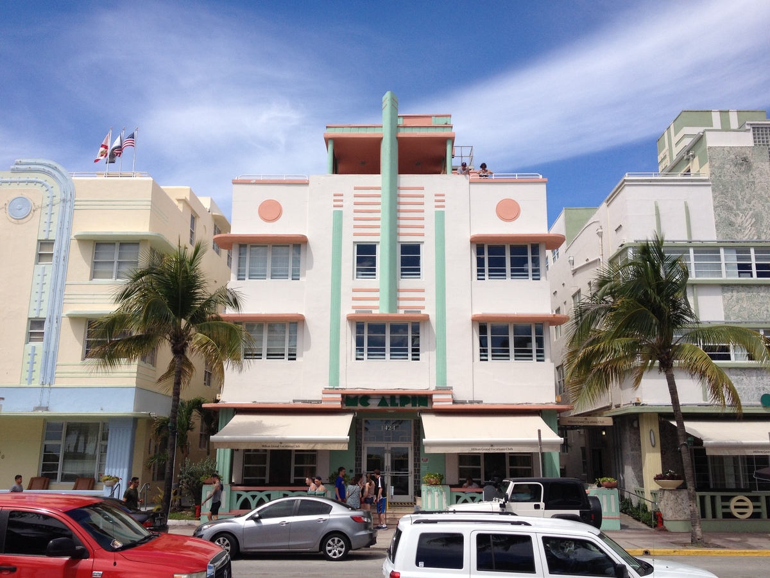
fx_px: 779
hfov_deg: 52.6
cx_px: 385
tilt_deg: +10.8
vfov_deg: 40.7
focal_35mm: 35
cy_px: 289
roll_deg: +0.0
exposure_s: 1/1842
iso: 50
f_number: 2.4
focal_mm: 4.28
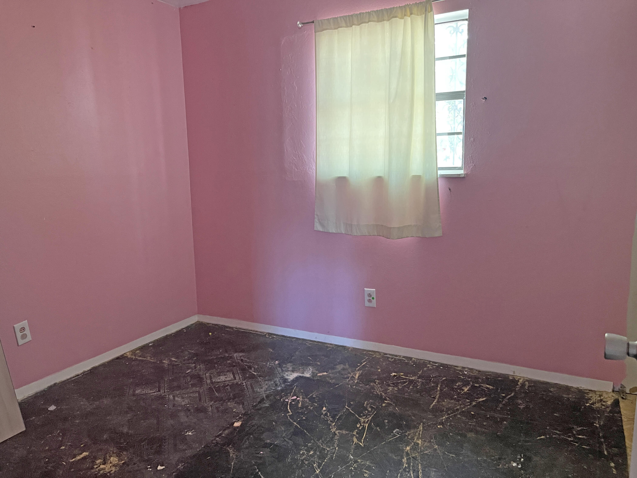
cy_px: 239
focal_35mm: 25
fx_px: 460
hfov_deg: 69.4
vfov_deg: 54.9
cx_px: 318
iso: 640
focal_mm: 5.1
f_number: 1.6
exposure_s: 1/40
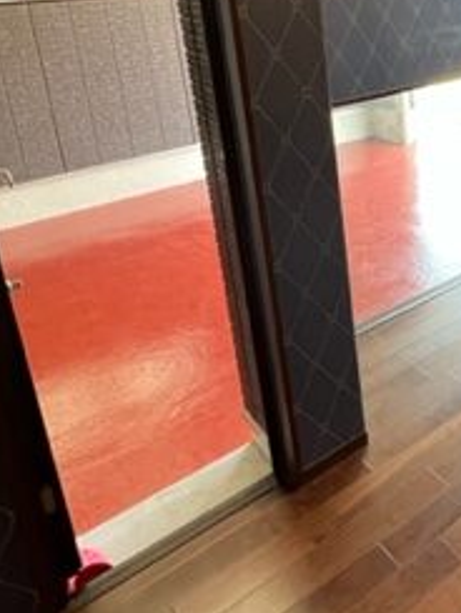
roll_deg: +1.5
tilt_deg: -14.6
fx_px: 603
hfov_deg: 35.4
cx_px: 514
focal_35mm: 34
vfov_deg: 50.7
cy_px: 123
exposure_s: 1/60
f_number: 1.8
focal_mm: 1.57
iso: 200
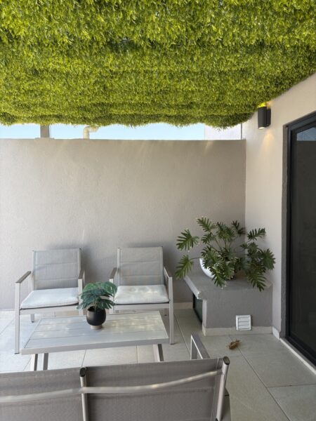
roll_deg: -0.4
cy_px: 210
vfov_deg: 67.3
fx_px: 316
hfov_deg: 53.1
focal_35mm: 26
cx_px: 158
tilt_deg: -2.8
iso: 50
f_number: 1.6
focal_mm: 5.96
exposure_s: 1/424
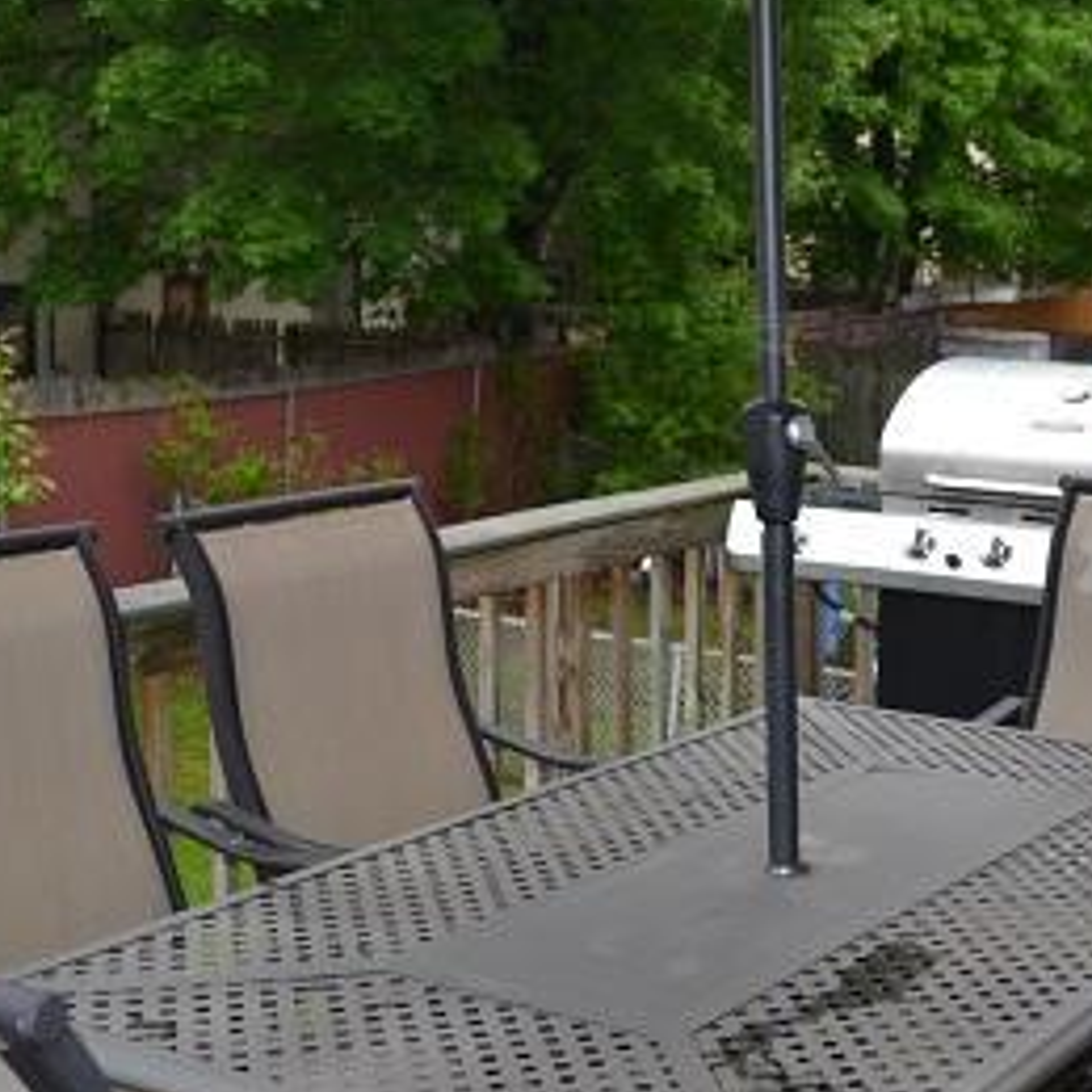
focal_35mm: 61
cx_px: 989
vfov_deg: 28.1
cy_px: 462
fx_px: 2177
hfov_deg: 27.1
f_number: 3.5
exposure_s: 1/125
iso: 100
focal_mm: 18
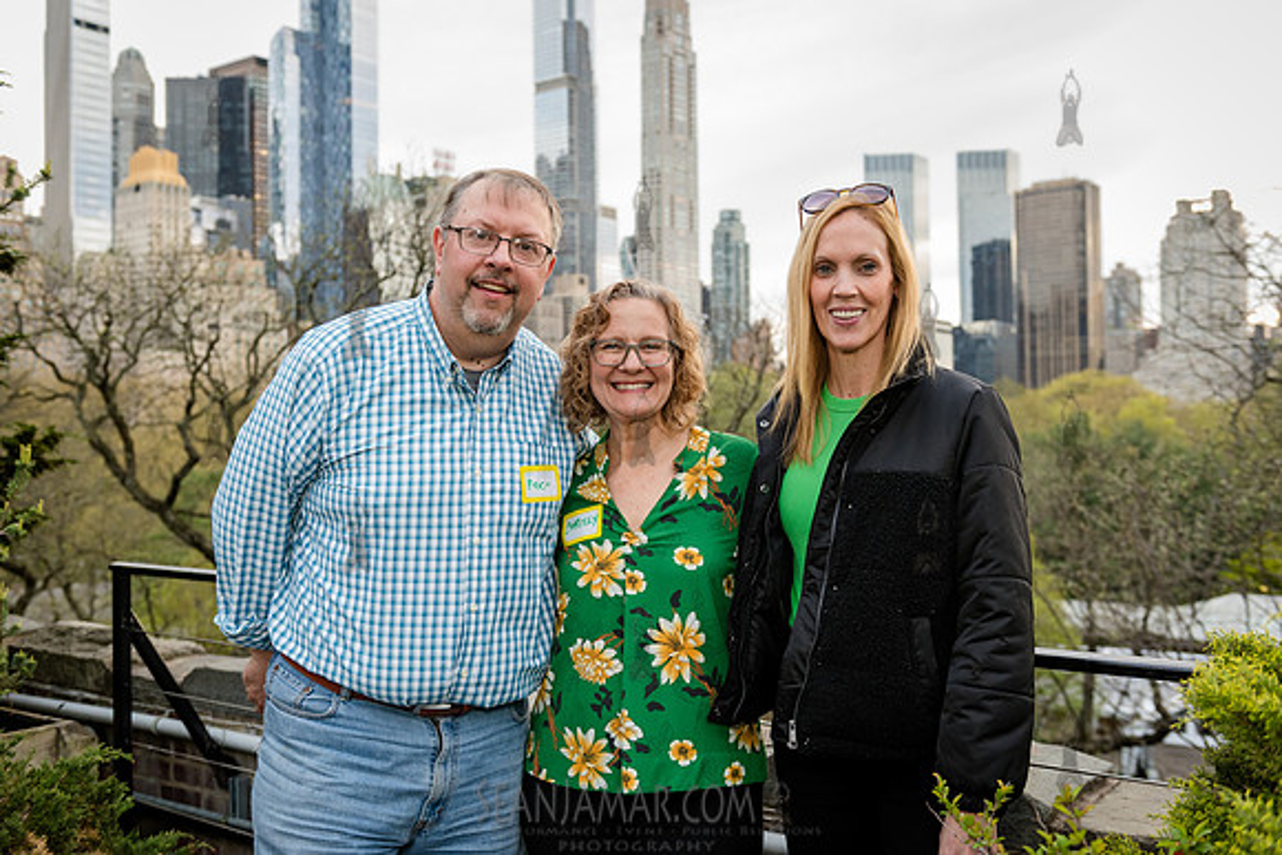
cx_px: 641
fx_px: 1290
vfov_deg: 36.7
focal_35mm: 36
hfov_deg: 52.9
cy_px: 428
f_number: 3.5
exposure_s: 1/200
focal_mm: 36
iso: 1000
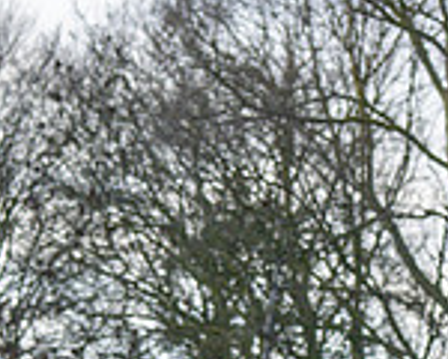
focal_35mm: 261
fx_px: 3461
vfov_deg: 5.8
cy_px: 652
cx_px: 458
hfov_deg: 7.4
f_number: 2.8
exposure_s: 1/2000
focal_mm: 47
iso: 800
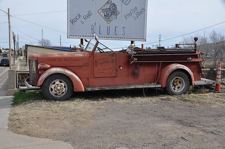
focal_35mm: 42
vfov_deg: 31.8
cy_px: 74
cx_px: 112
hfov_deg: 46.5
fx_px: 262
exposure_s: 1/125
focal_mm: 28
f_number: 11
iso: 200
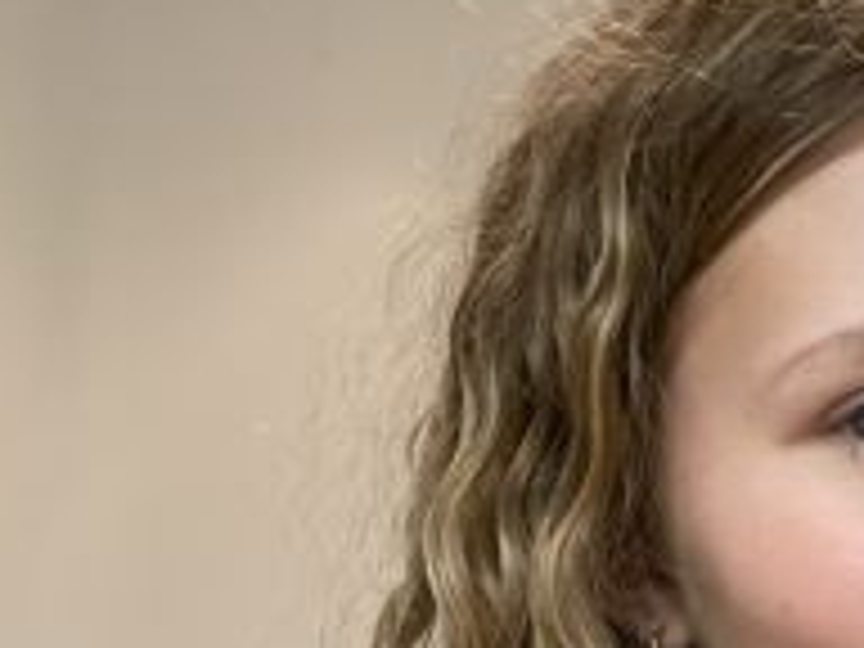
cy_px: 592
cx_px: 958
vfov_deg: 26.1
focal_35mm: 54
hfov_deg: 31.4
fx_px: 1348
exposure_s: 1/50
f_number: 2.2
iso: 320
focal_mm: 2.71
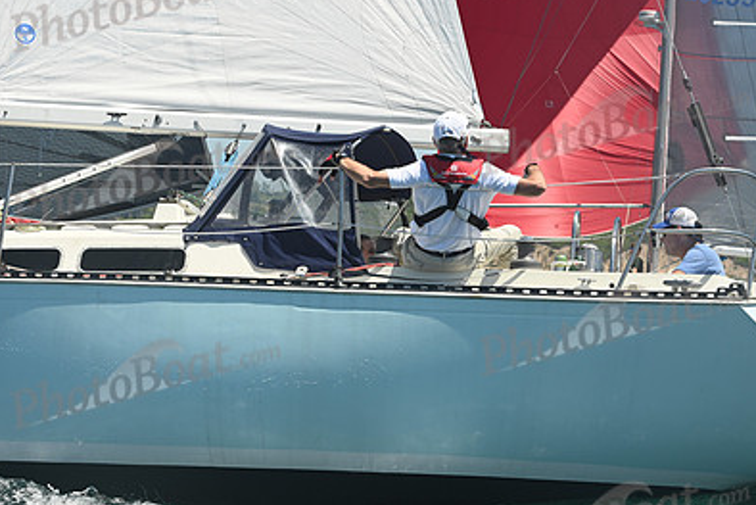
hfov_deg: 19.8
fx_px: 2164
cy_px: 252
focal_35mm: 103
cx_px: 382
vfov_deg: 13.3
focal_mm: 70
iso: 320
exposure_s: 1/1000
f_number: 8
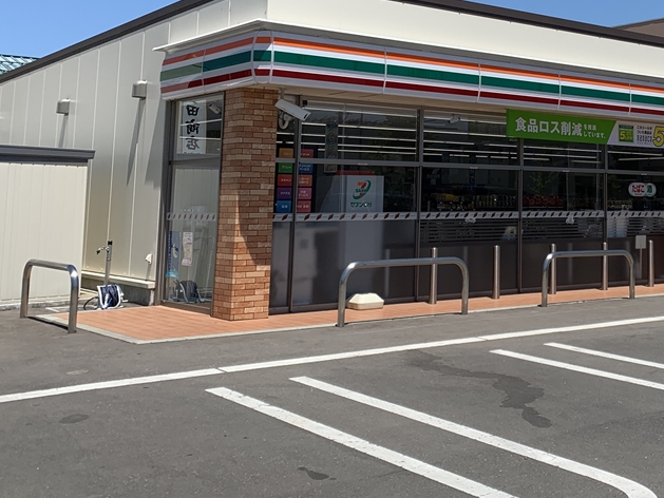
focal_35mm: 50
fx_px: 959
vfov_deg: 28.4
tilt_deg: +7.0
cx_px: 549
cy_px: 84
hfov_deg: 36.6
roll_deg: -0.7
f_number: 1.8
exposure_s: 1/2681
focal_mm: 4.25
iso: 25
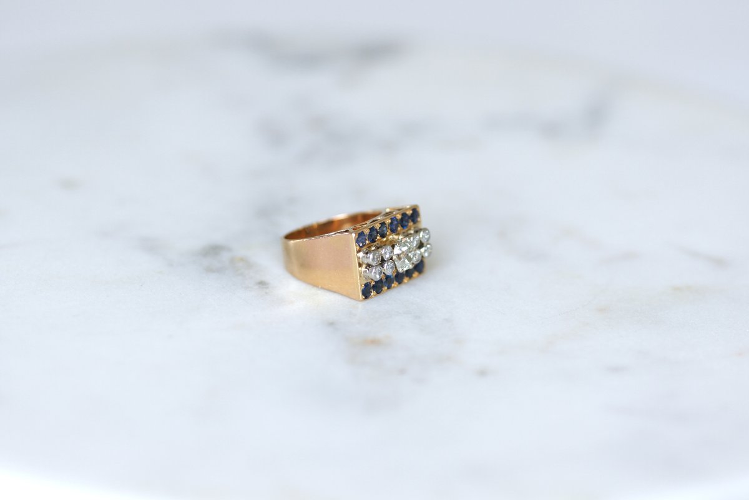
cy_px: 250
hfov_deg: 19.5
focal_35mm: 105
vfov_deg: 13.0
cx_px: 374
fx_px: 2184
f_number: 3.2
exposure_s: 1/125
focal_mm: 70
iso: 200
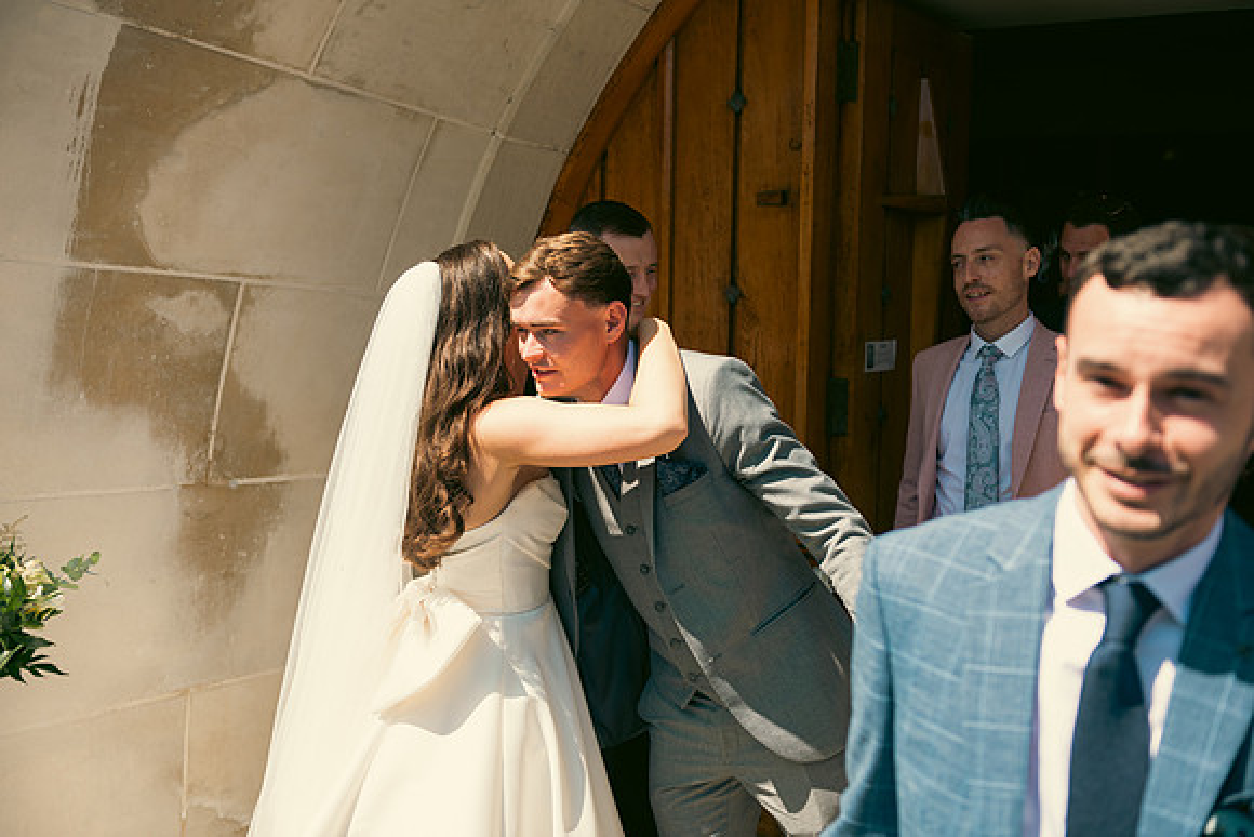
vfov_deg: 33.4
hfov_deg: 48.4
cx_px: 627
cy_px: 418
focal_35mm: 40
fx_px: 1394
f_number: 3.5
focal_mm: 40
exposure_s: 1/800
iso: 100
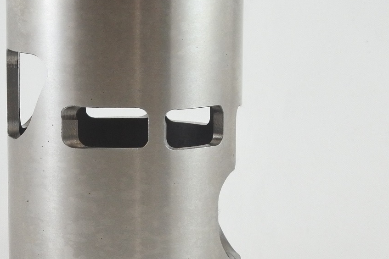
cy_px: 131
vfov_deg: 11.1
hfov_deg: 16.5
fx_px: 1329
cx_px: 57
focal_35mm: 123
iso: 560
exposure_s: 1/125
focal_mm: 21
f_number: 4.8
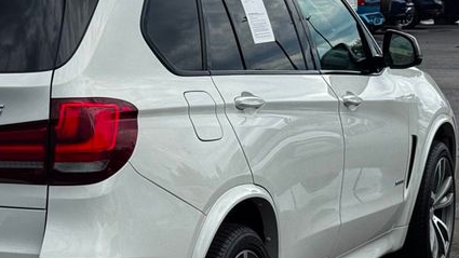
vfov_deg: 9.6
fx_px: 1533
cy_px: 118
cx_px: 107
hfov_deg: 16.9
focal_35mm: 126
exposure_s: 1/1923
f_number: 1.78
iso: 64
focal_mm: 6.76
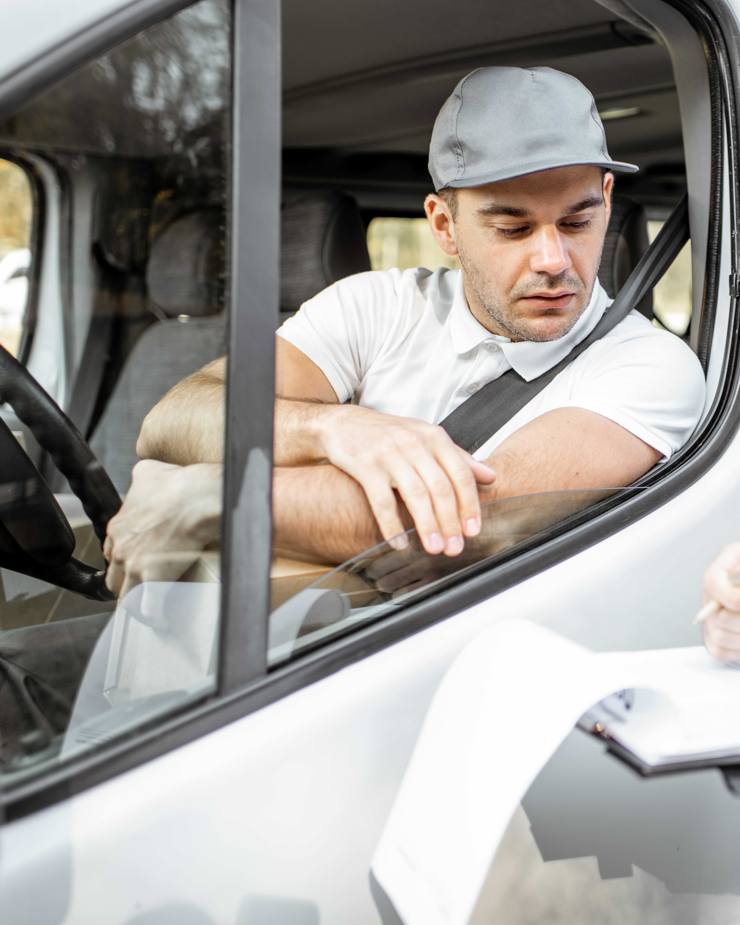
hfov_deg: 29.3
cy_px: 456
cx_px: 632
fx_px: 1369
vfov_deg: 37.3
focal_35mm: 50
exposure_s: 1/160
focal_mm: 35
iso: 100
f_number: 2.2
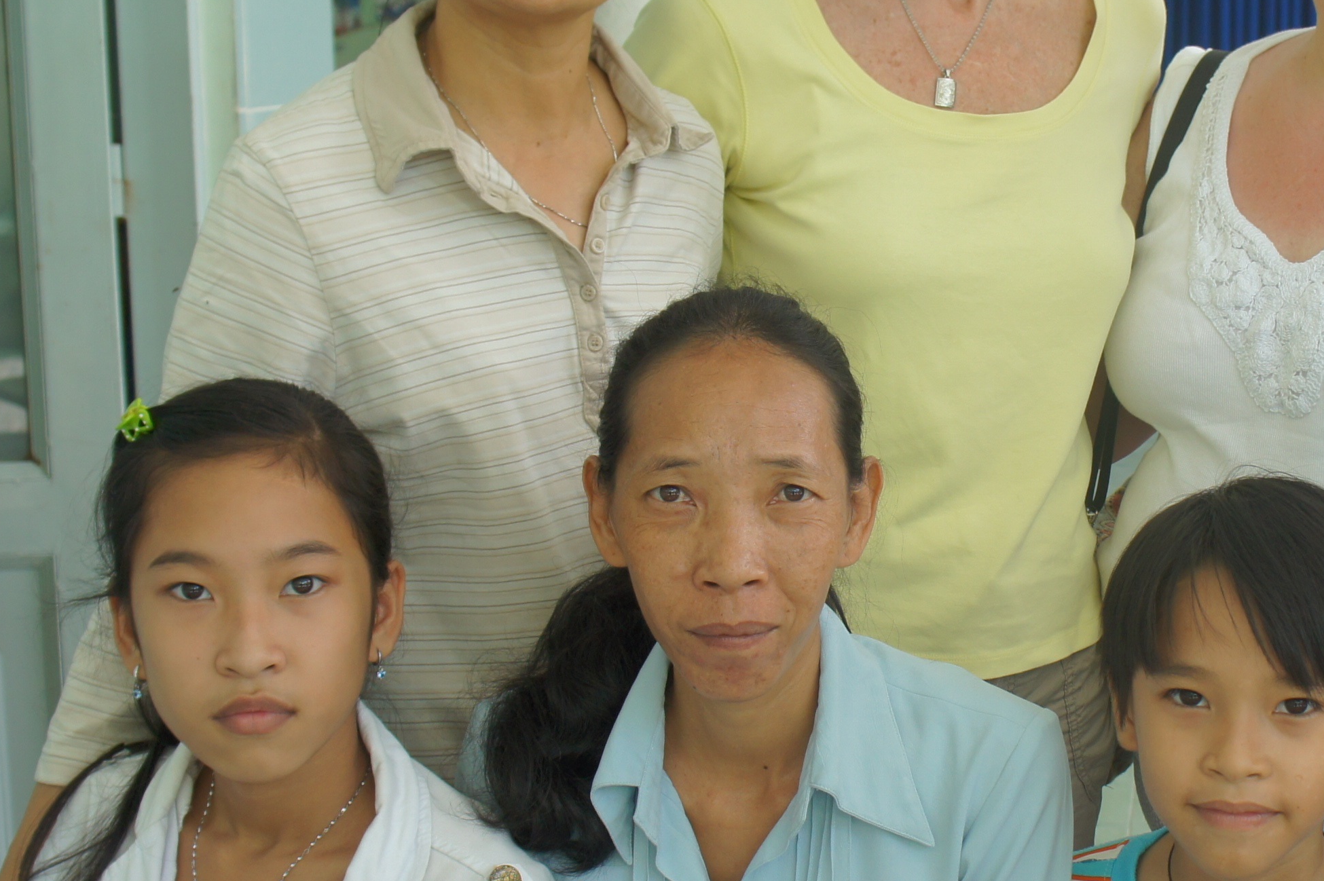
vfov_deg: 18.3
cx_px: 1092
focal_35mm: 74
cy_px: 520
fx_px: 2727
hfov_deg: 26.7
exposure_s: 1/200
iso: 200
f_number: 4.5
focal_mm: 21
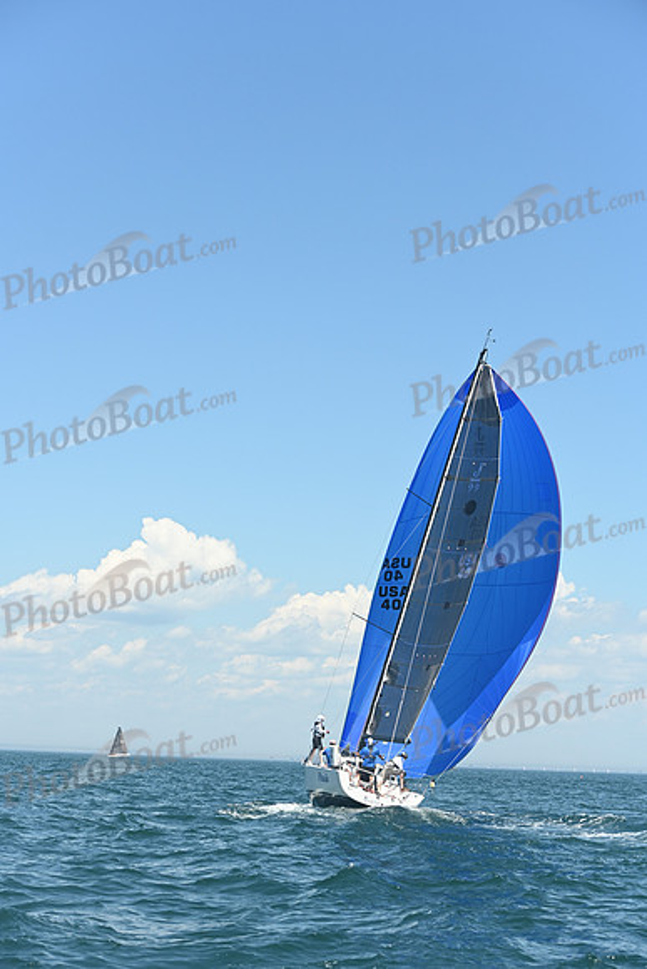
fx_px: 1886
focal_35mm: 70
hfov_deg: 19.5
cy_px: 484
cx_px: 324
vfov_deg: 28.8
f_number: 6.3
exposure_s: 1/1000
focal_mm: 70
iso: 320
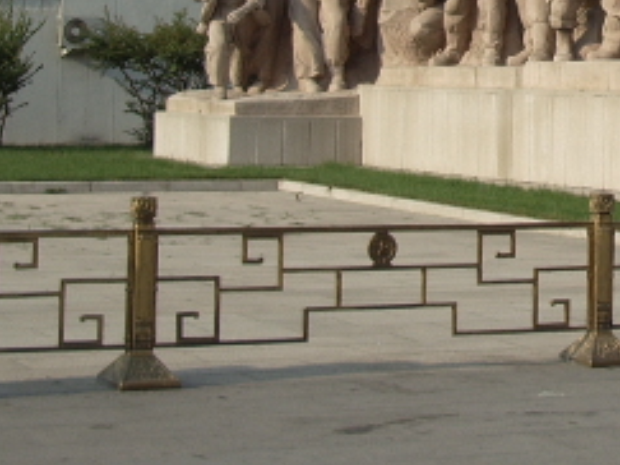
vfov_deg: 11.2
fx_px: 2309
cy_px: -125
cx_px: 681
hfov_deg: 14.9
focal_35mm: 129
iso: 50
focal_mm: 8.2
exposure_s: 1/250
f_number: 5
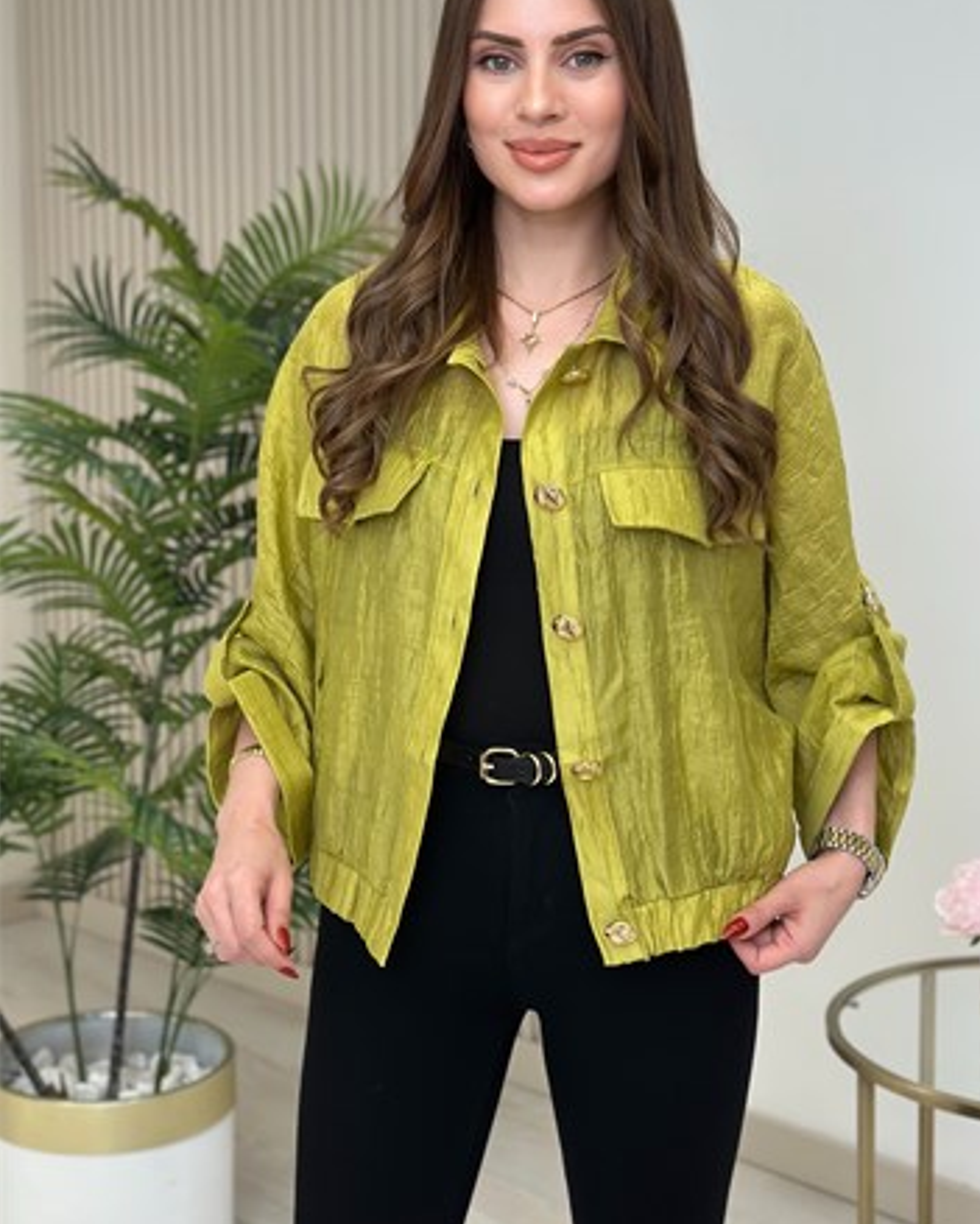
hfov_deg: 26.7
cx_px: 556
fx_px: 2064
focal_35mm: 57
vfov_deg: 33.0
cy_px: 552
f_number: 1.78
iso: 80
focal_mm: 6.86
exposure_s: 1/190
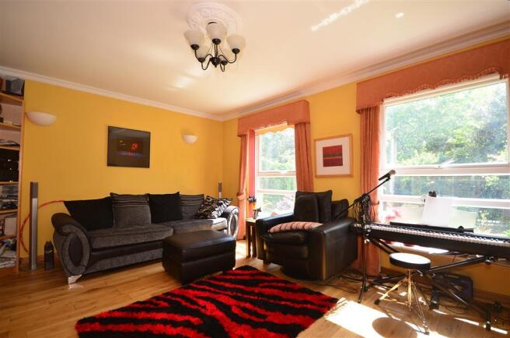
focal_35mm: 15
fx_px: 212
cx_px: 255
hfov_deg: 100.5
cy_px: 169
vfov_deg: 77.0
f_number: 4
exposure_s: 1/60
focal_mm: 10
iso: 200
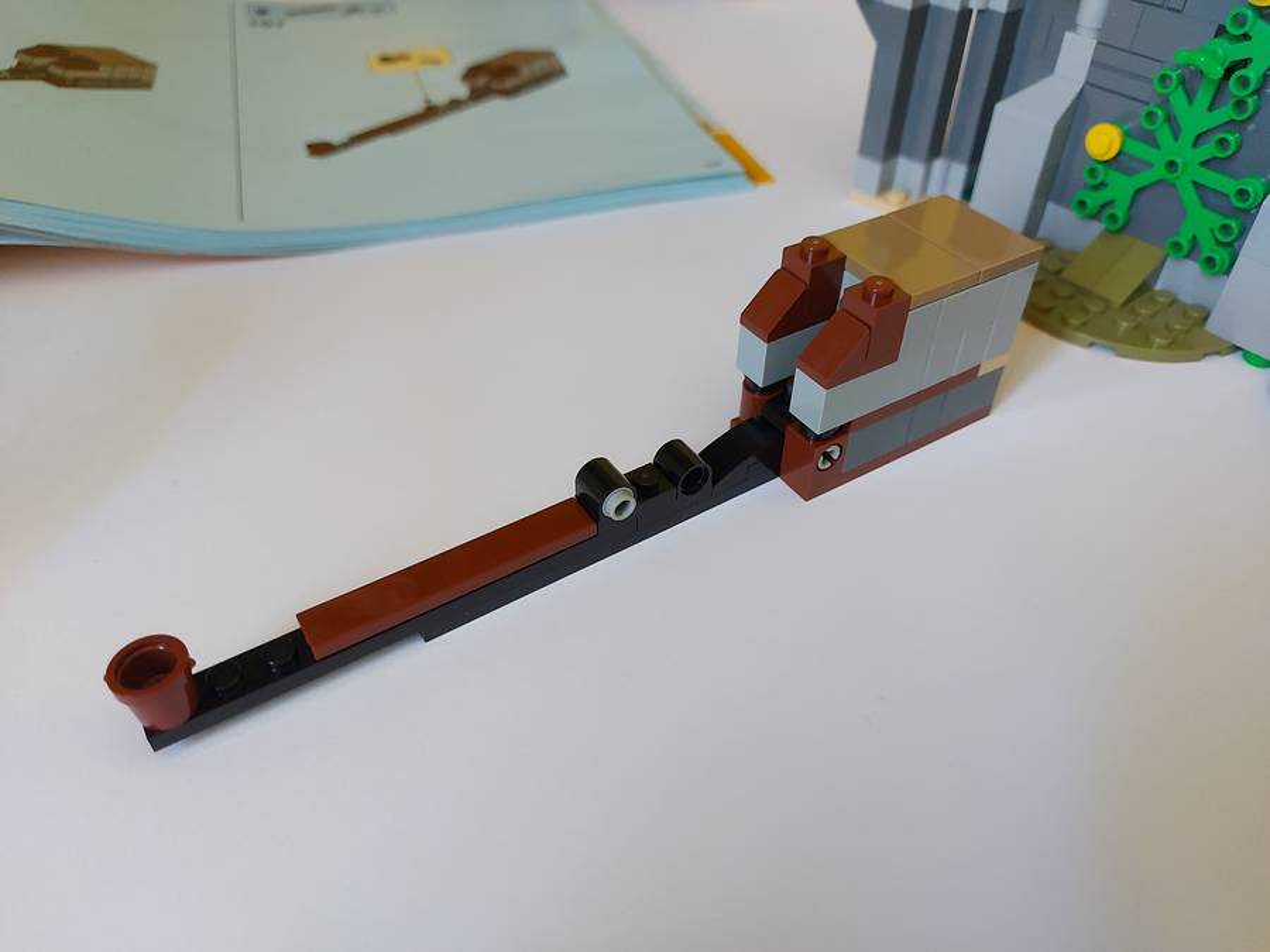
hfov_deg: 71.6
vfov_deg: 56.8
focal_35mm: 24
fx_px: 881
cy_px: 476
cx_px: 635
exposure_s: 1/60
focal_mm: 5.23
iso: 250
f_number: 1.8
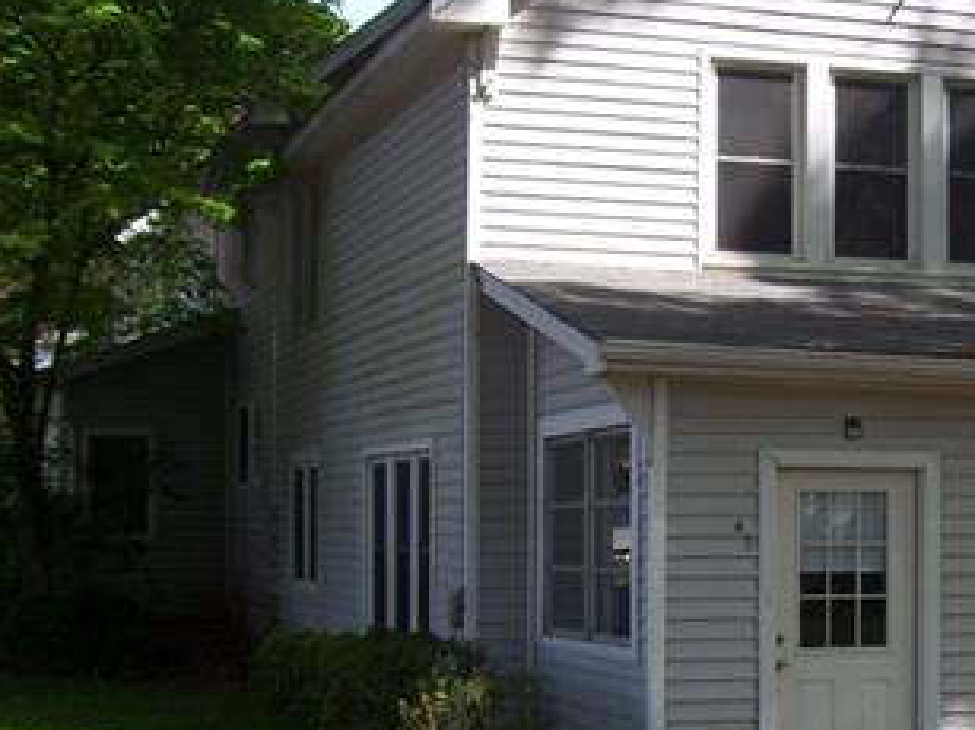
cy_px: 489
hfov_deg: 25.6
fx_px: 2112
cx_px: 759
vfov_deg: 19.6
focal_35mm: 75
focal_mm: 6
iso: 80
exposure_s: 1/500
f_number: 2.7
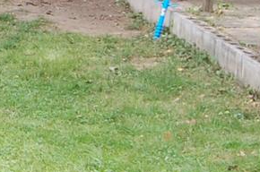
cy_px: -66
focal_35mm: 191
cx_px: -205
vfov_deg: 7.1
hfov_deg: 10.2
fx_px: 1376
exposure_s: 1/125
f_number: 5.6
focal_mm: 18
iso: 200
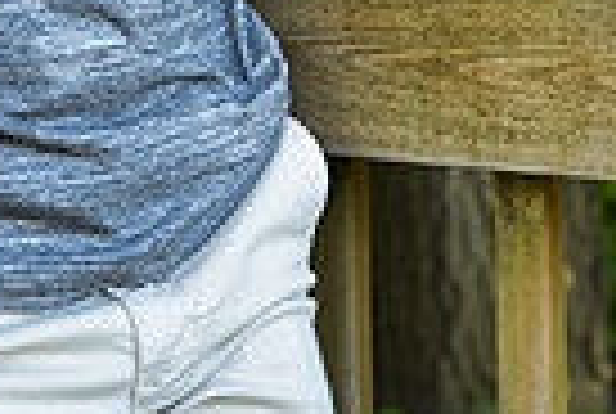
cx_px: 85
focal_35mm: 232
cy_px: -421
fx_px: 3978
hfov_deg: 8.8
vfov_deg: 5.8
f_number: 4
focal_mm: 55
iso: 200
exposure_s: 1/60
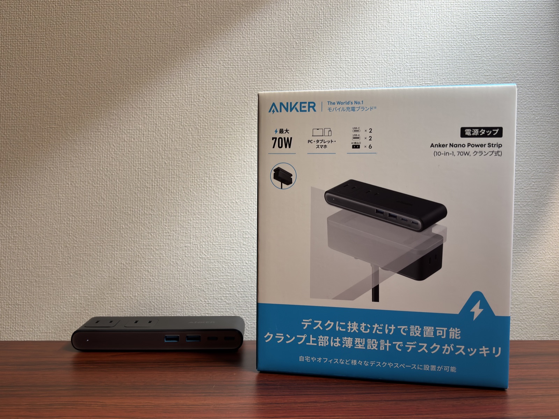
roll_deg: -0.2
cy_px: 210
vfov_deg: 40.7
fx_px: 565
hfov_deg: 52.6
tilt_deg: -3.6
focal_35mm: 35
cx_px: 280
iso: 64
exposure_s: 1/50
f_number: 1.6
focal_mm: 5.96
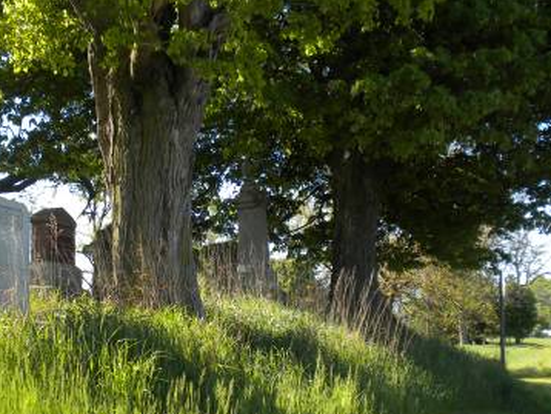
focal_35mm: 62
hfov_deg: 30.8
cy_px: 266
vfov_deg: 23.6
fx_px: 988
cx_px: 162
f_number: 3.5
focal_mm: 6.6
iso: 64
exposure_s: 1/211
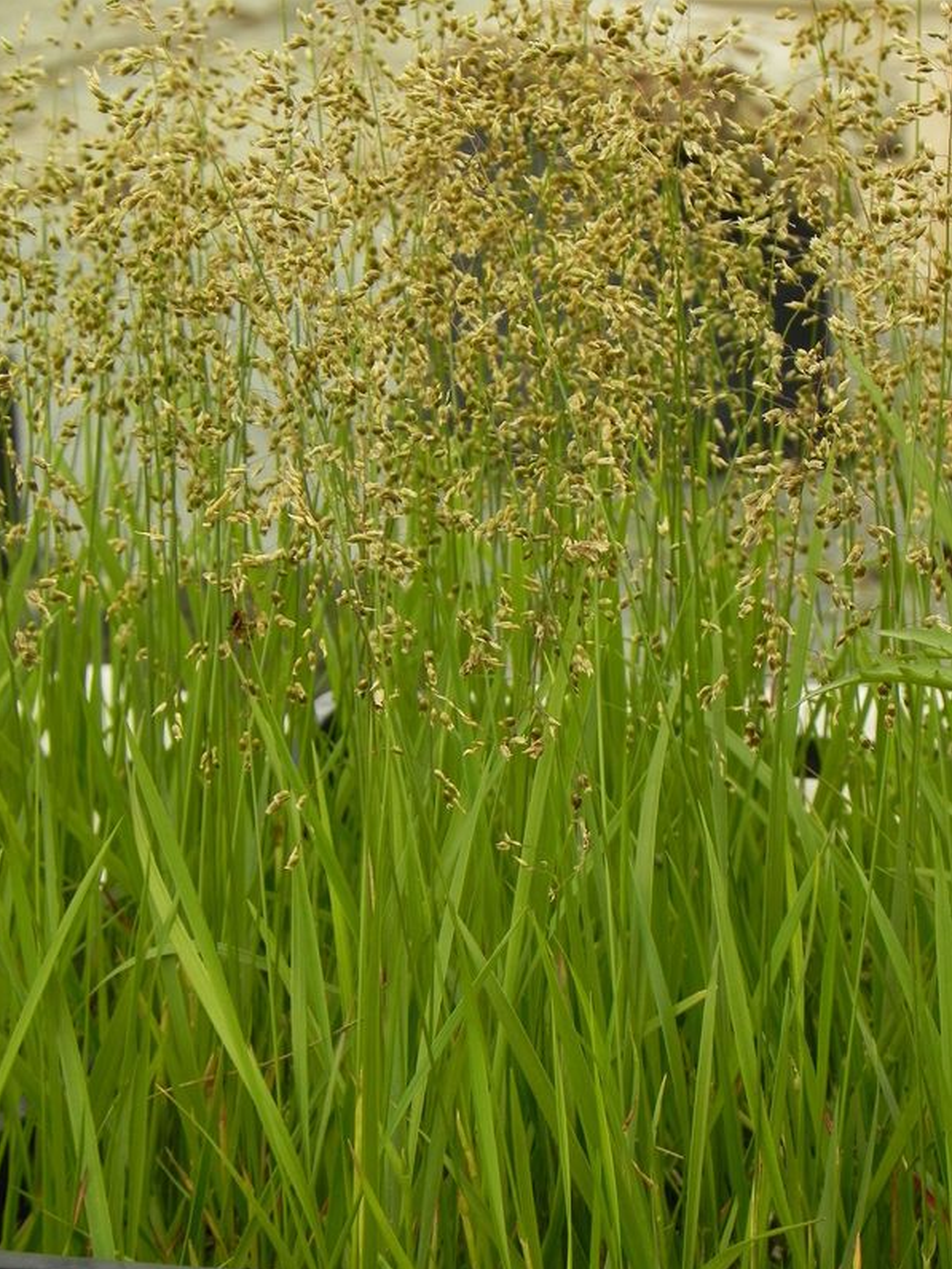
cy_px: 636
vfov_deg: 10.7
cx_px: 475
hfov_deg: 8.0
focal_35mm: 185
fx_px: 6784
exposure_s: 1/400
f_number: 5
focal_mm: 32.7
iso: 160
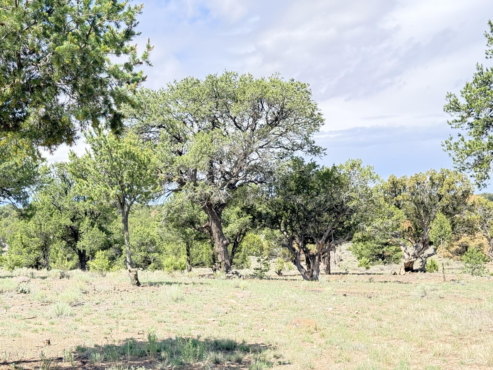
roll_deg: +2.3
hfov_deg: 39.7
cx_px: 246
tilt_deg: +3.1
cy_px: 185
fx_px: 684
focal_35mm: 48
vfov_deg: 30.3
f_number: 1.78
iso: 100
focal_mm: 6.76
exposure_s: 1/1429
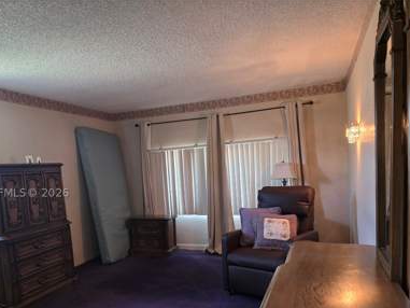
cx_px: 168
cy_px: 193
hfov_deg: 61.2
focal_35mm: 29
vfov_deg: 47.8
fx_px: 344
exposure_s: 1/120
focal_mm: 6.3
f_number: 1.7
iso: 800
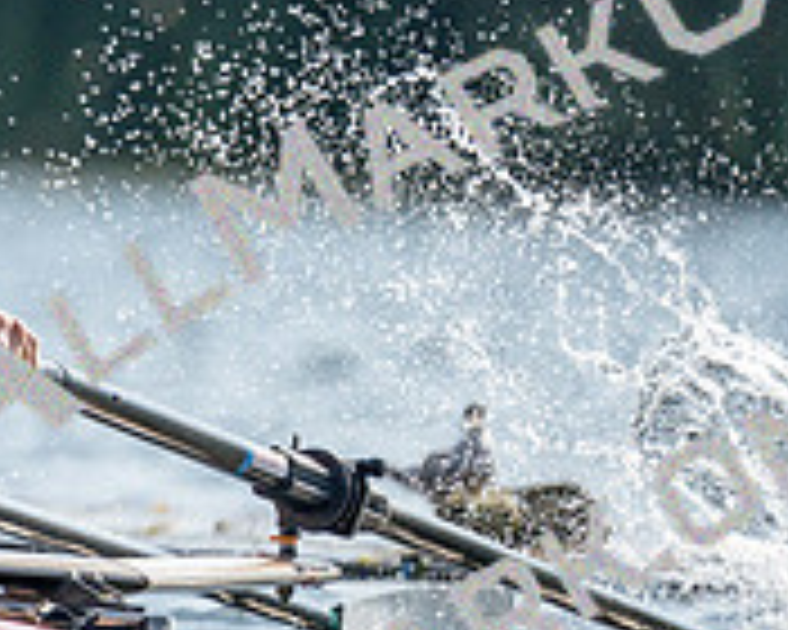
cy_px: 88
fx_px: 43542
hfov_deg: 1.0
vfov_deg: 0.8
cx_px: -482
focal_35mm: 1867
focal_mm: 600
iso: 400
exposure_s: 1/1600
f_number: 6.3
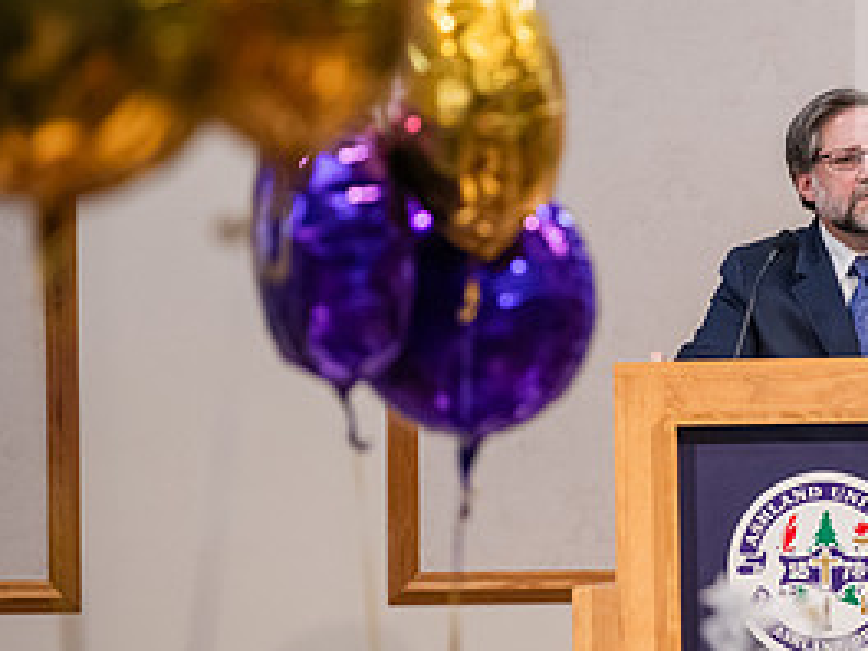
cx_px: 756
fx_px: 10607
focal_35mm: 423
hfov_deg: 4.7
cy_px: 330
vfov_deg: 3.5
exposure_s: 1/200
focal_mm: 200
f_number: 3.2
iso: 2500
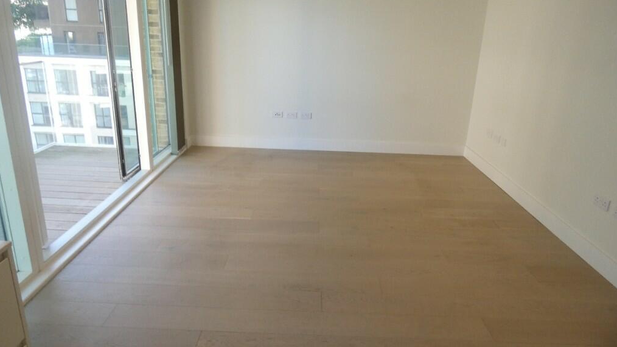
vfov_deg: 51.0
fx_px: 360
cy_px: 133
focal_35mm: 22
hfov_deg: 81.2
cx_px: 307
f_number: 2.8
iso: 200
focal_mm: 3.6
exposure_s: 1/125
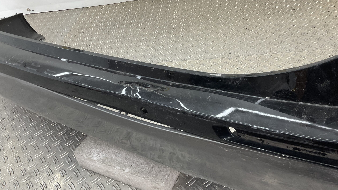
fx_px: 287
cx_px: 167
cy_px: 84
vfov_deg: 36.6
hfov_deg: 61.0
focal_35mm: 32
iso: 32
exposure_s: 1/120
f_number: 1.8
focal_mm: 3
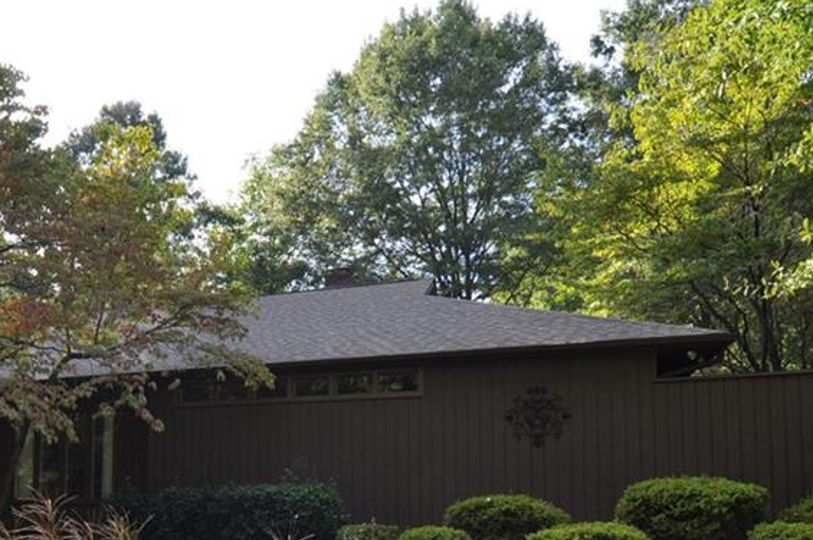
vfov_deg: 41.1
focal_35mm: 30
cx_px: 249
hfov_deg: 60.2
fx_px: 674
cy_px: 457
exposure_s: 1/160
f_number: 6.3
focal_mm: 11
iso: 200
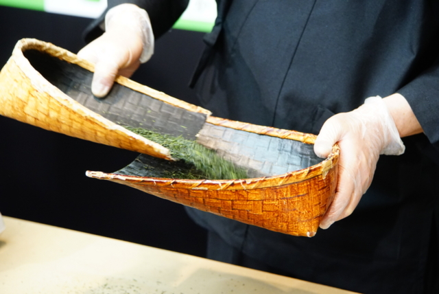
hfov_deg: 19.4
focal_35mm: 105
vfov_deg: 13.1
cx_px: 220
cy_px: 147
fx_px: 1282
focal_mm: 105
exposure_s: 1/80
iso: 4000
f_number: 8
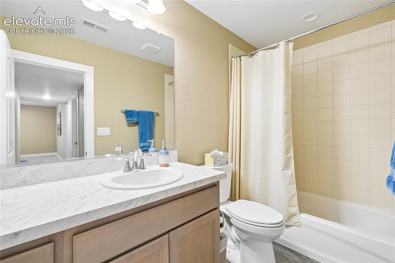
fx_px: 165
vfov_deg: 77.3
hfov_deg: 100.4
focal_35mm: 15
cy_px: 132
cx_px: 198
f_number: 8
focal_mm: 10
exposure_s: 1/3.33
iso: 800
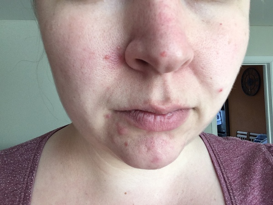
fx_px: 244
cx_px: 136
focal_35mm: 31
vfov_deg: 45.4
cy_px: 102
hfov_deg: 58.4
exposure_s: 1/100
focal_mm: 2.15
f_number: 2.4
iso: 64
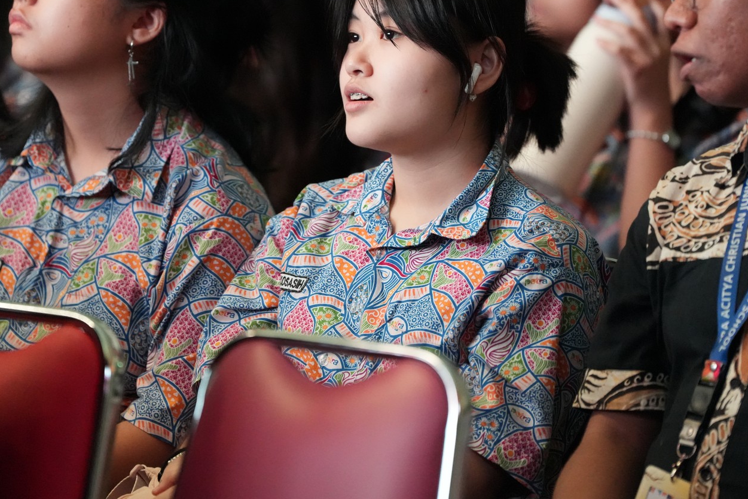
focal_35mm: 259
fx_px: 5381
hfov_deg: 8.0
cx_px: 330
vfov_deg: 5.3
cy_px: 181
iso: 12800
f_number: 3.2
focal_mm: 200
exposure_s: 1/100
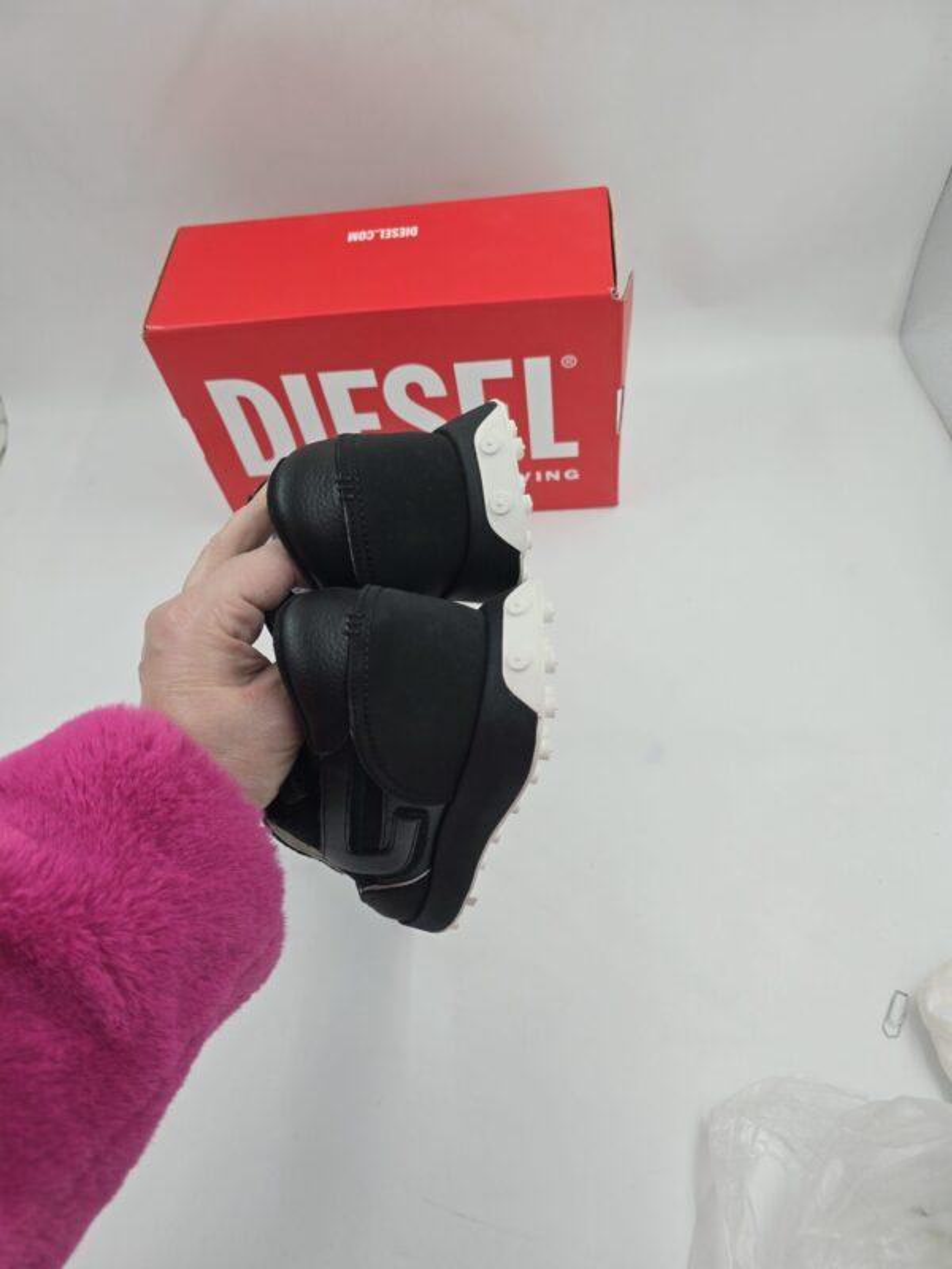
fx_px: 843
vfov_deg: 73.9
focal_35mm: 23
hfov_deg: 58.9
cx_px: 476
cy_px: 634
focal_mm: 6.3
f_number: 1.7
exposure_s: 1/180
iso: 20
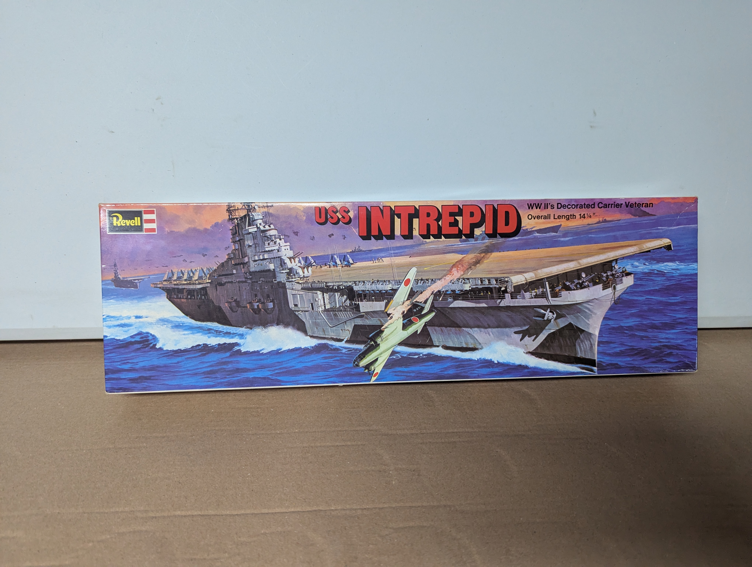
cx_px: 376
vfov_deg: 56.9
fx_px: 522
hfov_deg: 71.5
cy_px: 284
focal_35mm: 24
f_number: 1.85
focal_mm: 6.81
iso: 779
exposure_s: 1/161
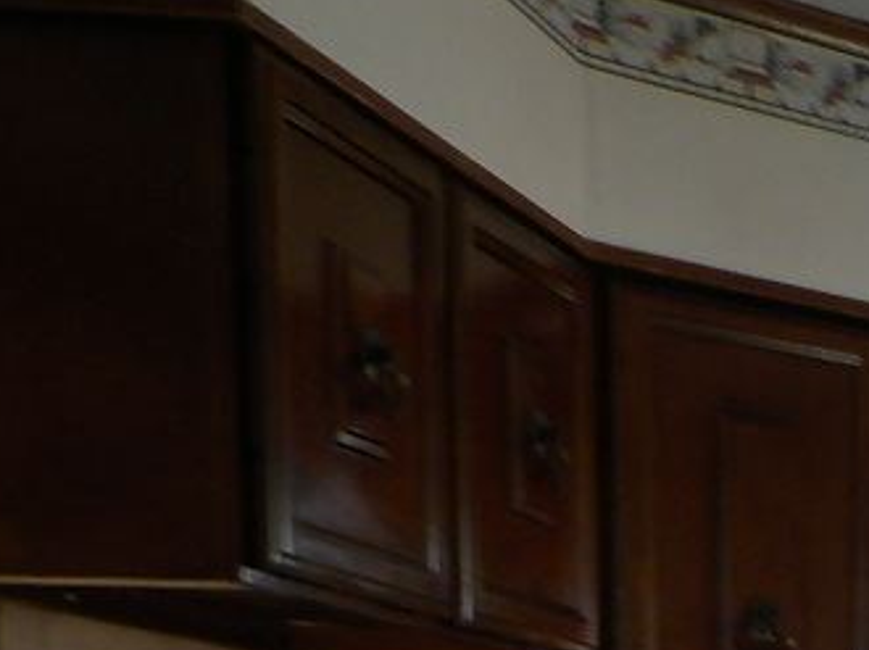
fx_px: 2433
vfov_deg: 13.4
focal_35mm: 97
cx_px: 1559
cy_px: 1237
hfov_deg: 16.8
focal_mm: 4.5
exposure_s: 1/40
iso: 80
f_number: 3.1
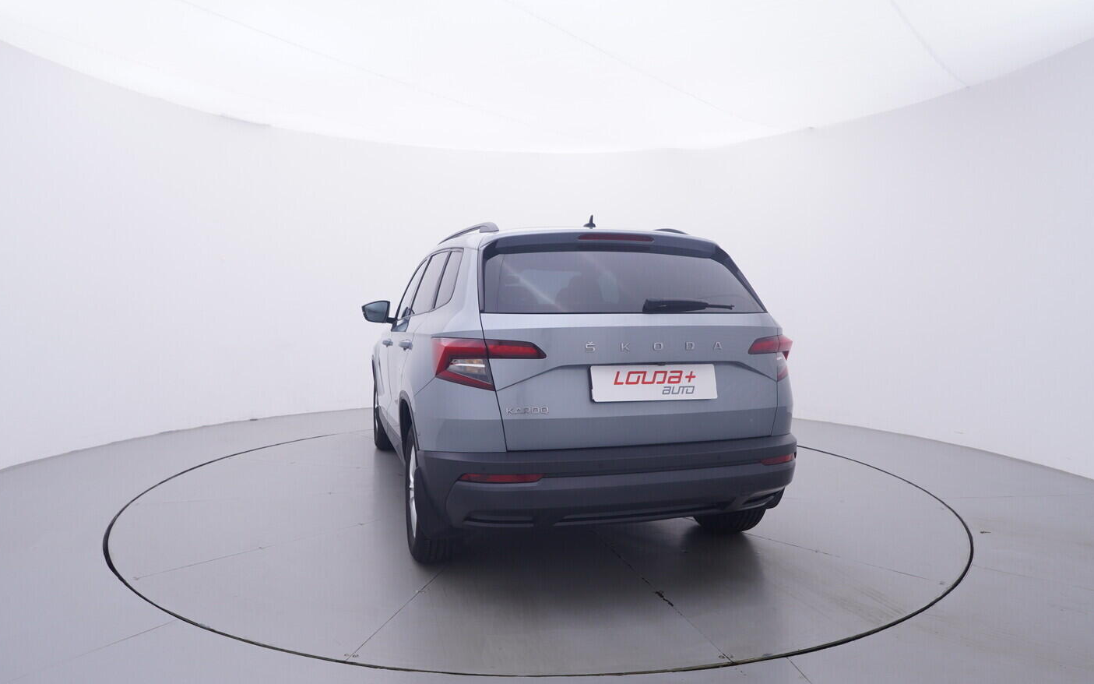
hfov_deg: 75.9
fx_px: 701
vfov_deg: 52.0
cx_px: 536
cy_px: 342
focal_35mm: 24
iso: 200
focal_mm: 15
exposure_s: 1/80
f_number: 5
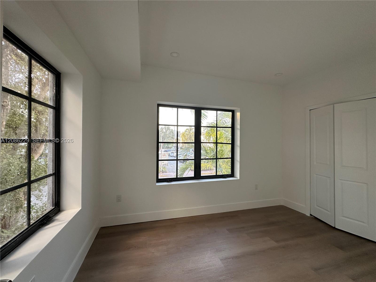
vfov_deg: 85.7
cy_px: 141
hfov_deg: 102.1
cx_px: 188
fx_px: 152
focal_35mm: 14
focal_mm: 2.22
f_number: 2.2
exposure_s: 1/99
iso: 100
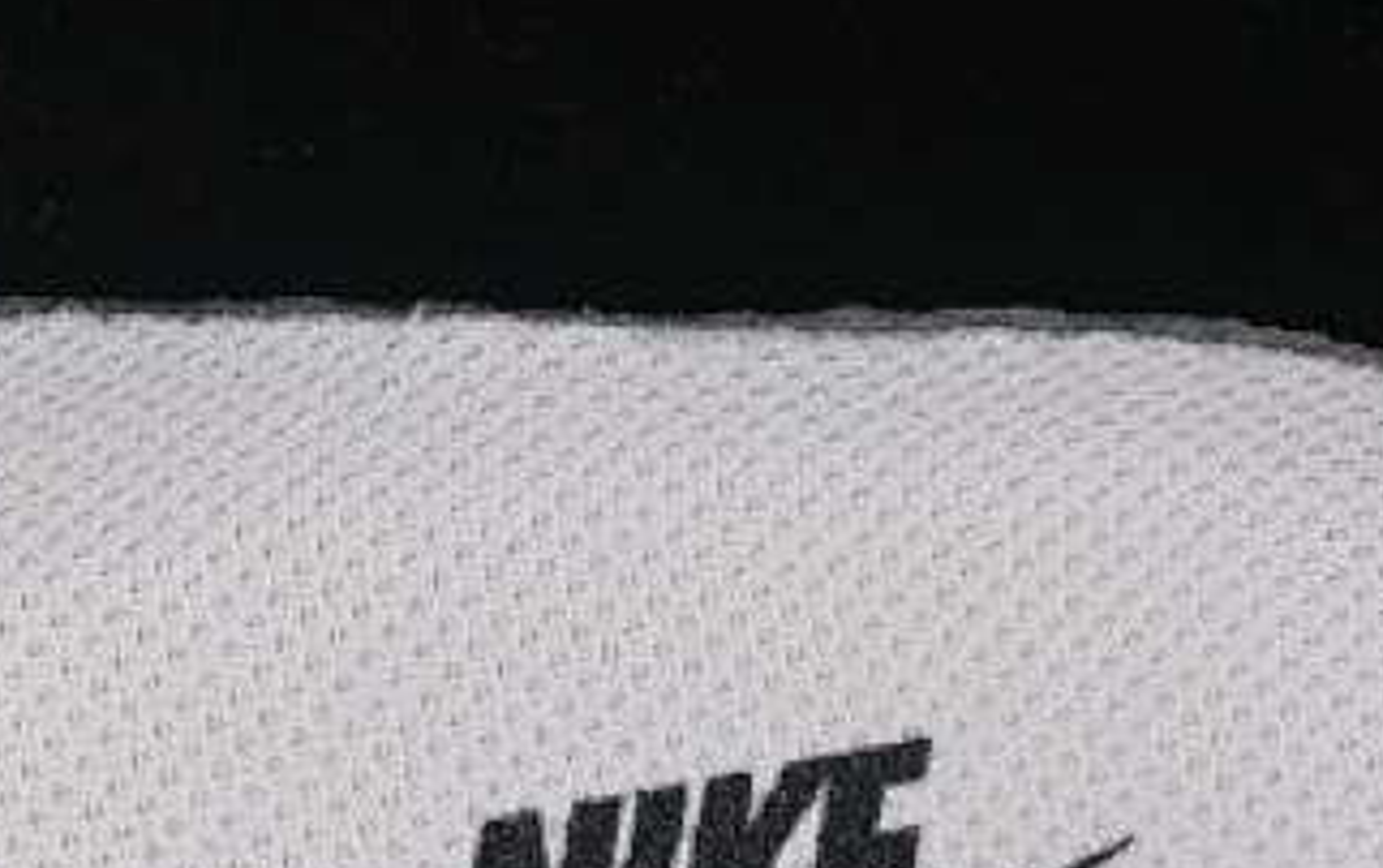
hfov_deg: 8.0
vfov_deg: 5.1
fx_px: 9659
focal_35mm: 256
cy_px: 1031
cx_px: -906
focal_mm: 50
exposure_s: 1/80
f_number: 7.1
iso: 160
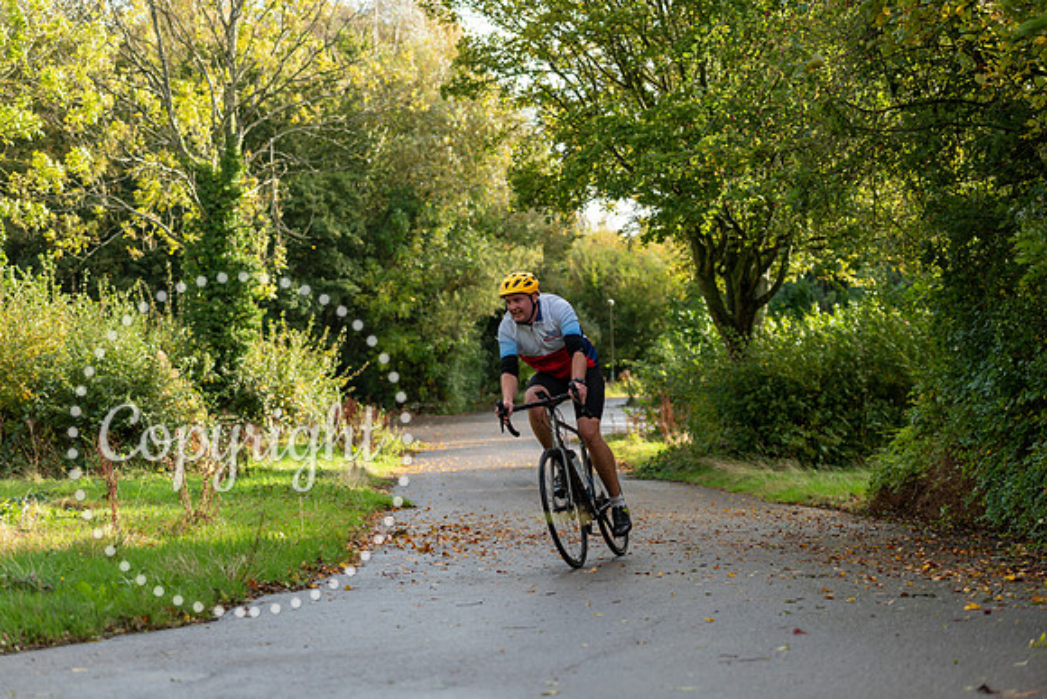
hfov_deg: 28.8
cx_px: 524
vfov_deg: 19.5
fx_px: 2036
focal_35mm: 70
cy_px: 350
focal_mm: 70
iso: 200
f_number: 3.2
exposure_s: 1/640
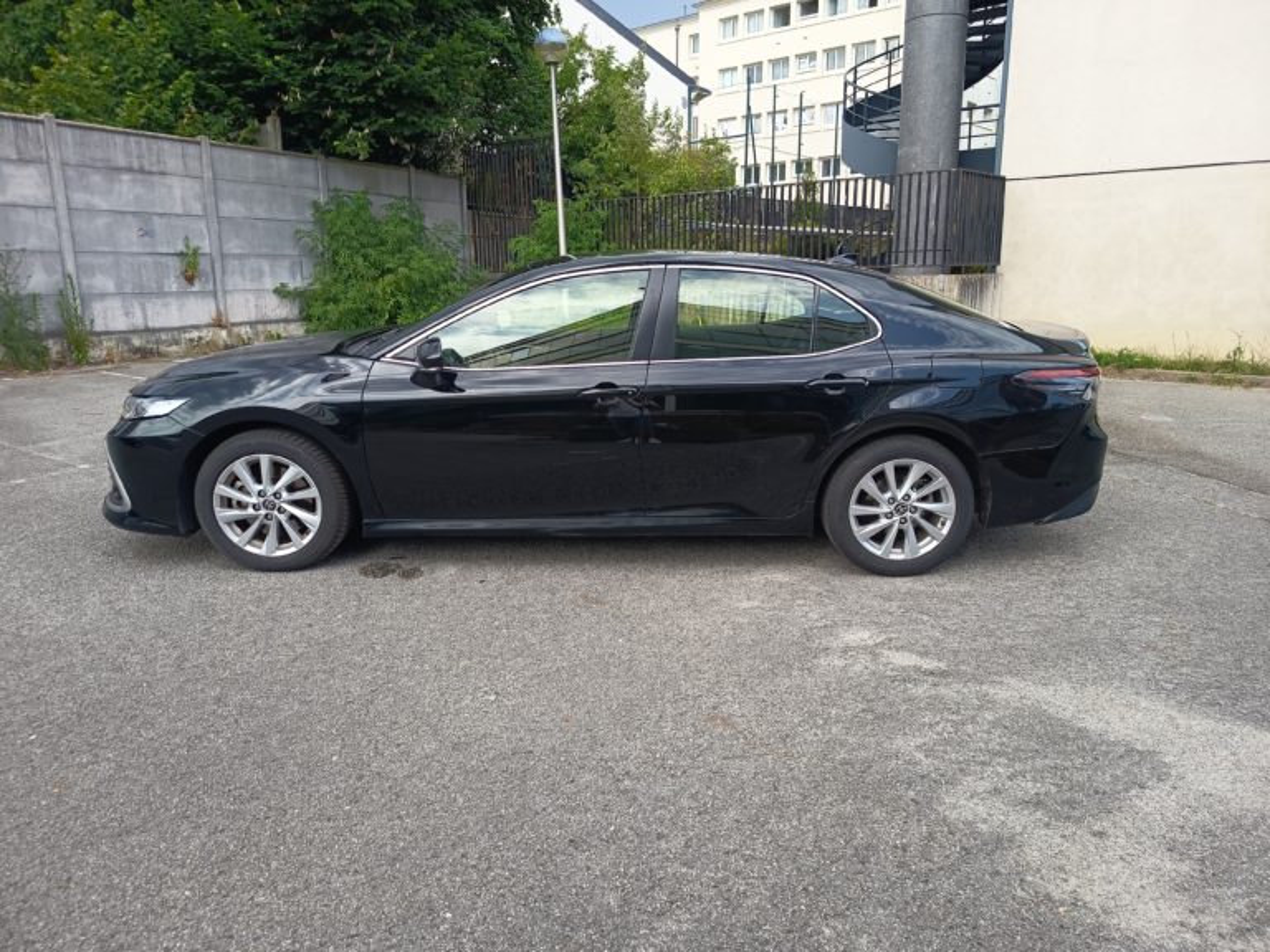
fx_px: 881
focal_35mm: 24
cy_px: 476
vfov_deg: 56.8
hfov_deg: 71.6
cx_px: 635
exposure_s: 1/131
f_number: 1.7
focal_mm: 5.27
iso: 50
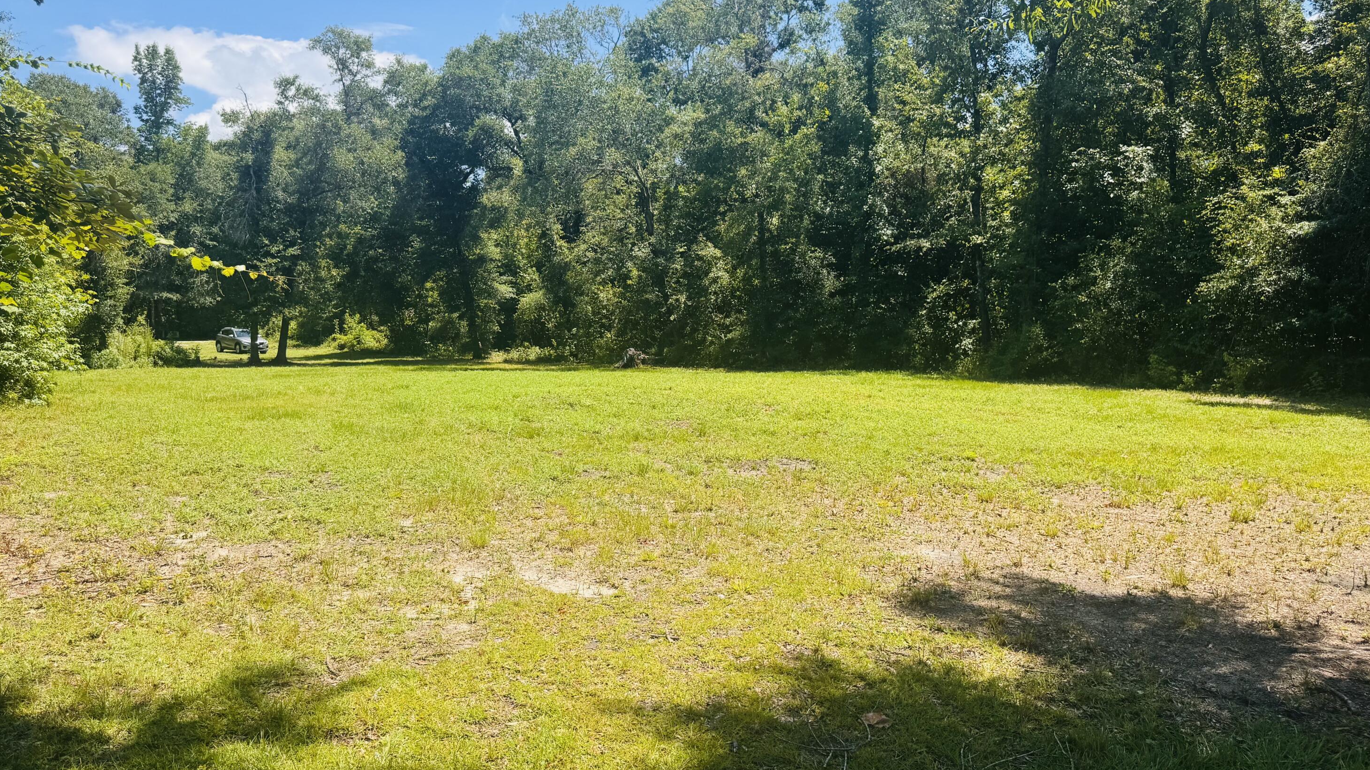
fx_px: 981
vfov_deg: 42.9
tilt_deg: -1.3
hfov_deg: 69.9
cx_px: 683
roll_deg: -1.1
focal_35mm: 27
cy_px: 354
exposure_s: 1/2604
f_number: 1.78
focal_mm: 6.76
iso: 80
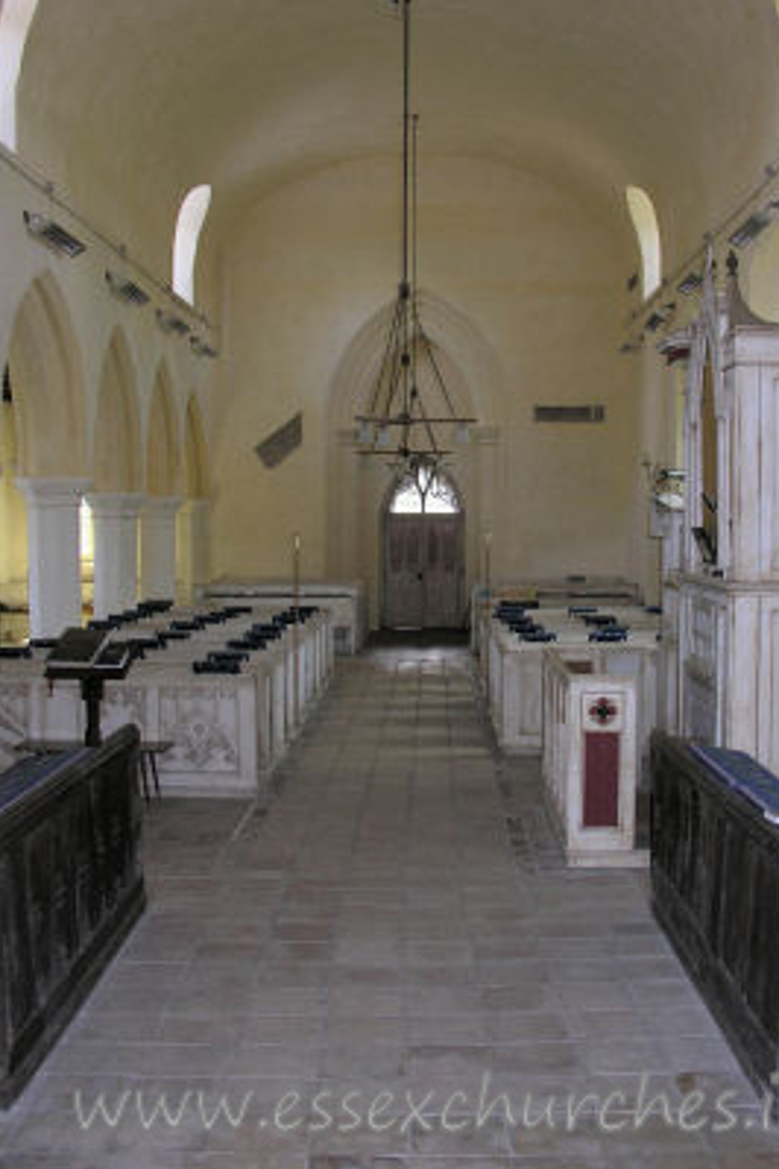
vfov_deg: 46.3
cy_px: 507
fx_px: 1363
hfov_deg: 31.9
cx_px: 435
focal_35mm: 42
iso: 85
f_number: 2.8
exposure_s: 1/60.1
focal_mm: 8.9
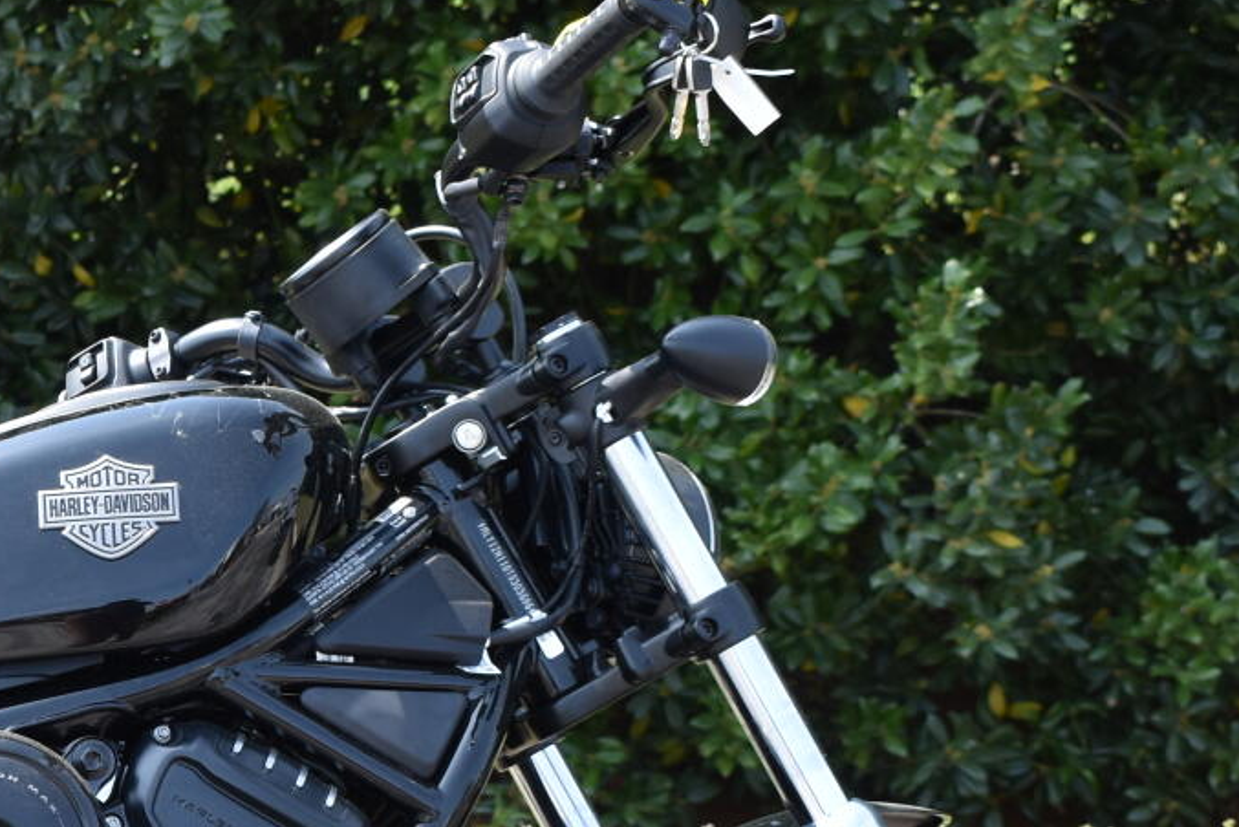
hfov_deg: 16.0
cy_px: 773
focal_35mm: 124
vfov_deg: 11.0
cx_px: -181
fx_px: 4269
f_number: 6.3
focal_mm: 28
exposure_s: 1/250
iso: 200
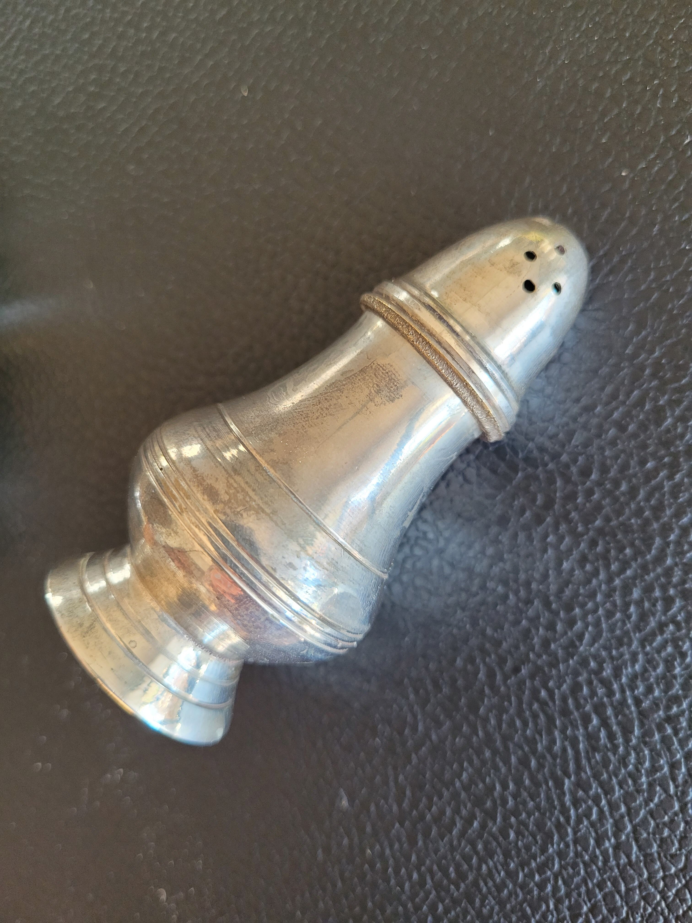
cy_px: 462
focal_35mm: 26
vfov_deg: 67.3
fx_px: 693
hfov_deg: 53.1
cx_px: 346
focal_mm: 5.4
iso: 320
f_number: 1.8
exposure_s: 1/100
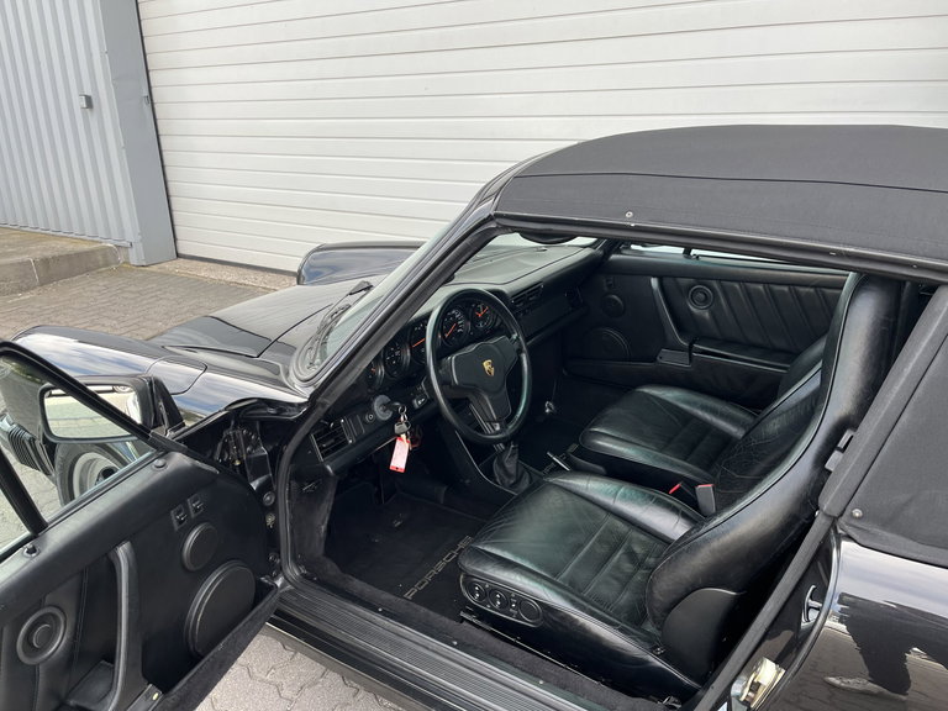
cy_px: 356
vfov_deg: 53.1
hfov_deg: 67.3
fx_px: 712
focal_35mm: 26
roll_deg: +1.7
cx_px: 474
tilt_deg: -19.4
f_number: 1.6
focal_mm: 5.1
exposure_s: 1/467
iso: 50
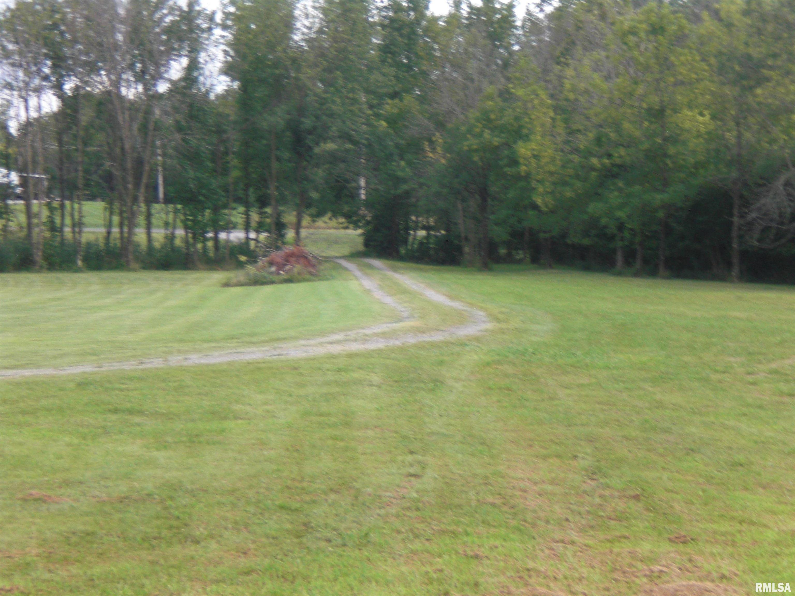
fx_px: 2618
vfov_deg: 13.0
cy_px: 298
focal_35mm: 114
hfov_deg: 17.3
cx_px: 398
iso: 100
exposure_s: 1/125
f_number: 5.9
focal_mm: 18.9
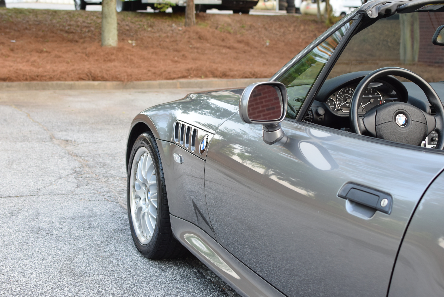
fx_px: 648
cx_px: 222
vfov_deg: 25.8
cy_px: 148
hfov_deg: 37.8
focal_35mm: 52
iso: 400
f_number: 4.5
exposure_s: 1/80
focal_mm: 35
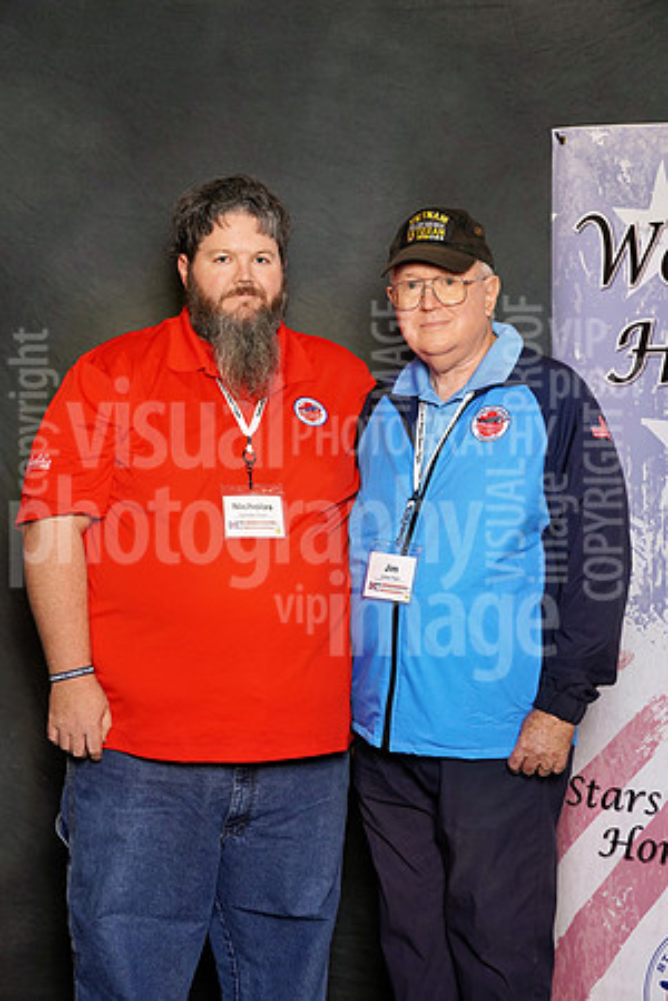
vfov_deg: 28.1
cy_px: 500
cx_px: 334
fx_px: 2004
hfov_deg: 18.9
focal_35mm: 72
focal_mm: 48
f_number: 8
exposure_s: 1/100
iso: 640
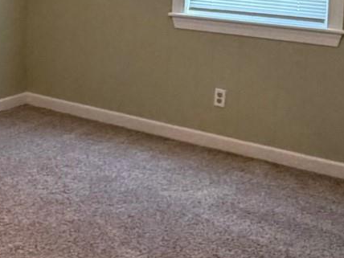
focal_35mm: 67
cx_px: -25
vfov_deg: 21.1
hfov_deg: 26.8
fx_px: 666
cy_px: -9
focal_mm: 2.22
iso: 250
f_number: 2.2
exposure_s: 1/60
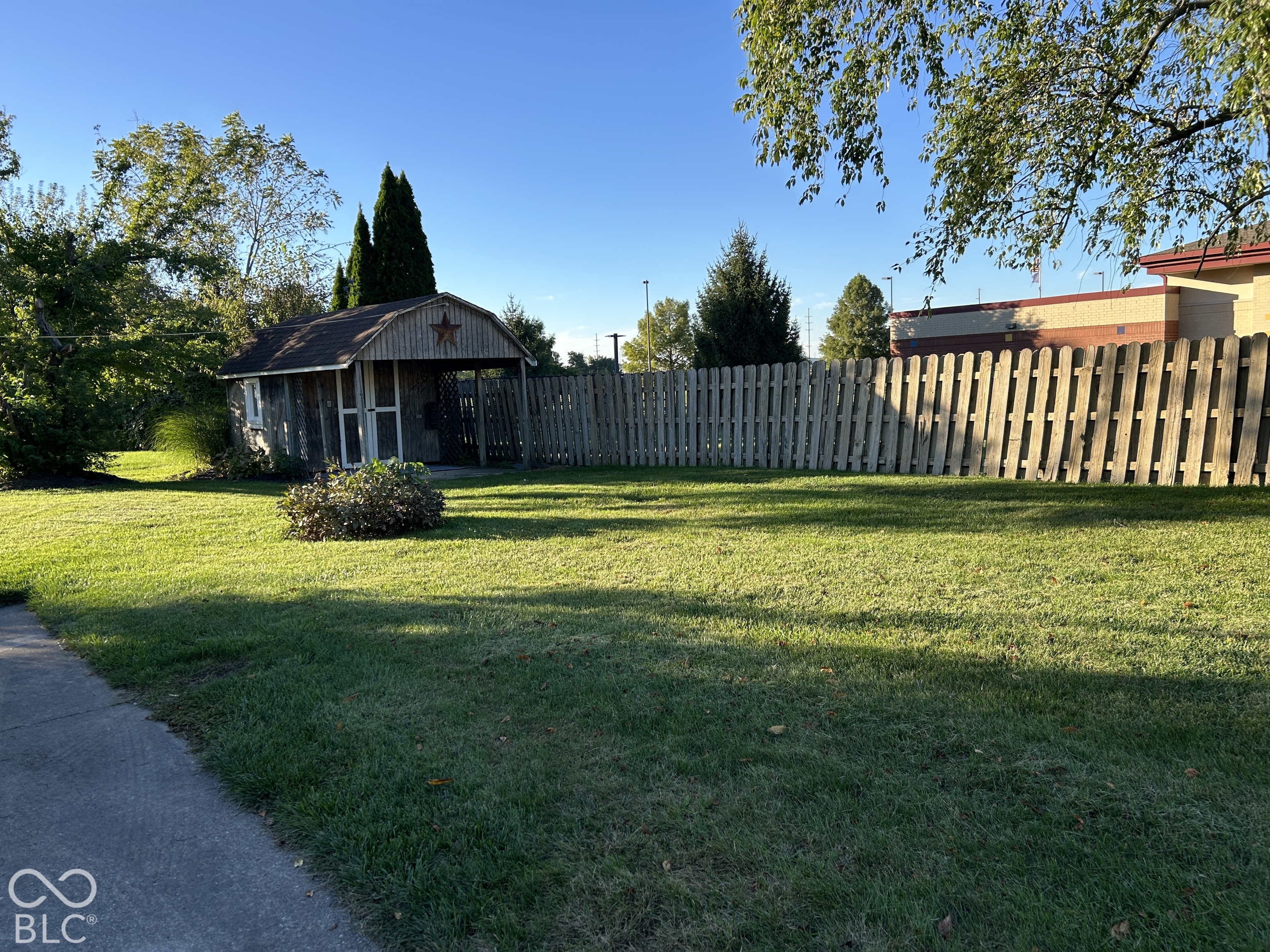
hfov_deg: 67.3
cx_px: 635
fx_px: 954
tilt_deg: -8.2
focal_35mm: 26
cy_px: 476
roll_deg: +3.2
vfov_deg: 53.1
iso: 50
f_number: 1.5
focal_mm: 5.7
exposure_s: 1/1377
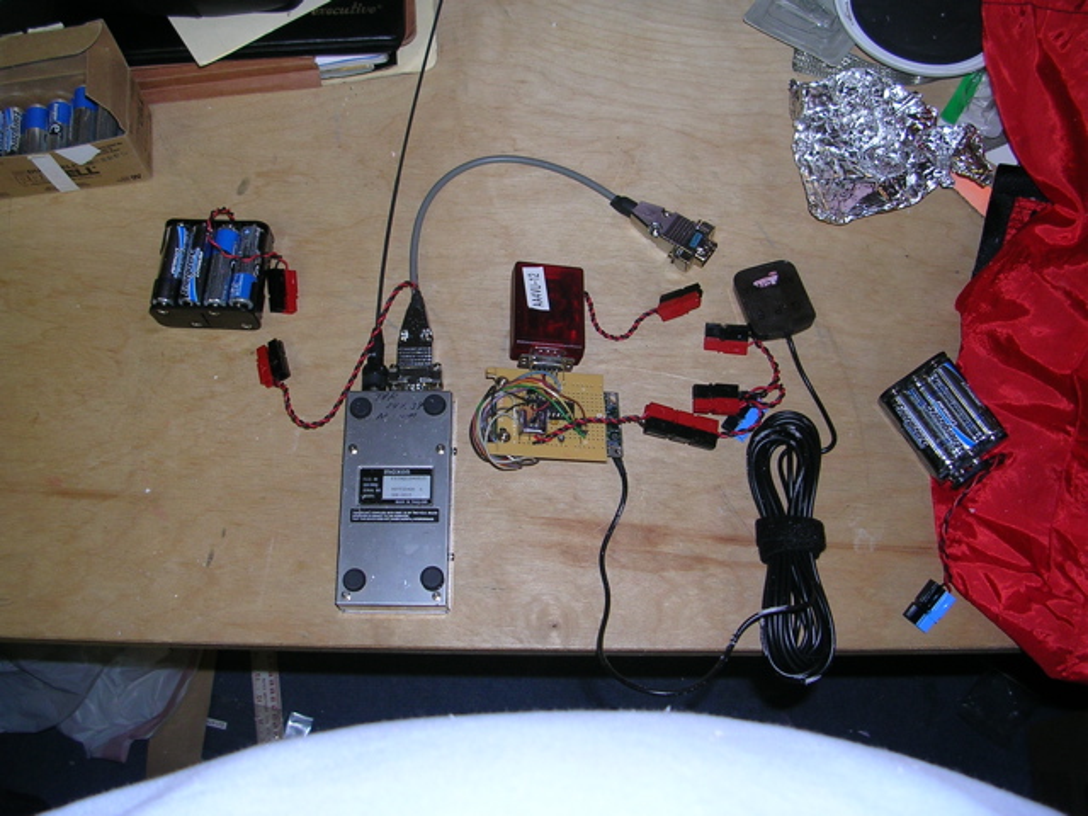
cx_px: 544
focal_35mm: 38
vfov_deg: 37.7
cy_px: 408
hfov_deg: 49.0
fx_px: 1194
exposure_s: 1/60.1
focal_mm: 5.8
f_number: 2.8
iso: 50
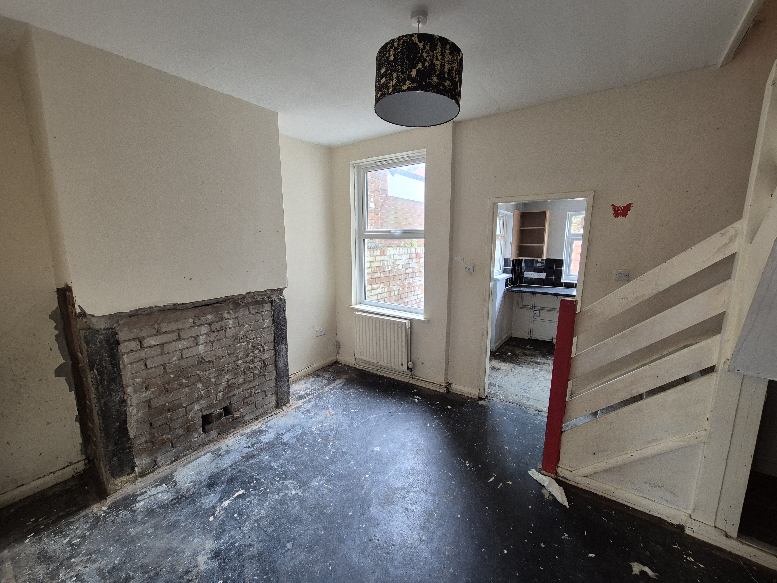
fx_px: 292
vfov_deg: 89.9
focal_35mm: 13
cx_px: 388
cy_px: 292
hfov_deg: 106.2
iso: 200
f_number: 2.2
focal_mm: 2.2
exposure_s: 1/50
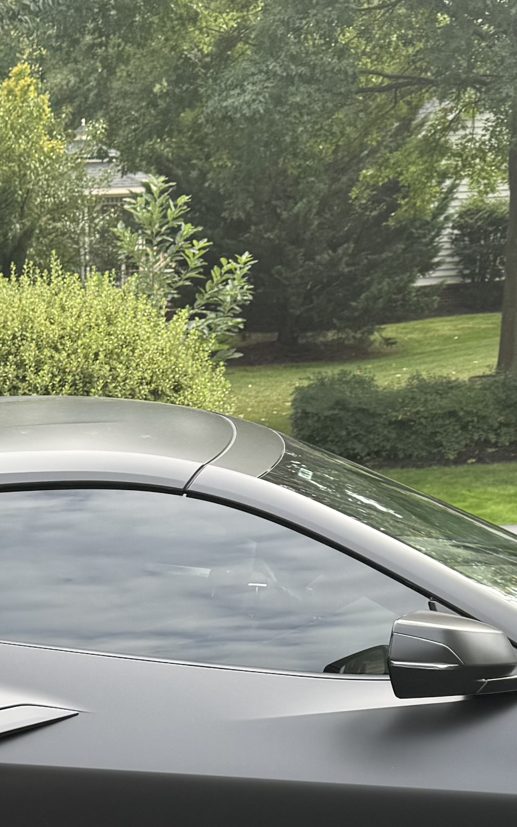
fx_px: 1804
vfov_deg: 24.6
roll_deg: +1.1
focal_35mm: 80
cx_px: 34
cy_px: 842
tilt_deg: -15.7
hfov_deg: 16.1
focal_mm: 6.76
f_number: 1.78
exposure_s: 1/551
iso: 80
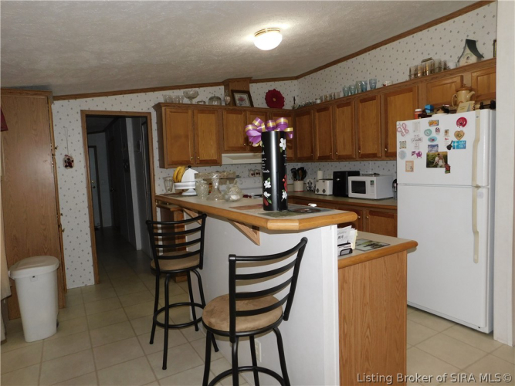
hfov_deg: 73.9
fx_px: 342
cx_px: 258
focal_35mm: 23
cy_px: 193
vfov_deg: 58.9
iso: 200
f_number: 3
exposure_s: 1/30
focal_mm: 4
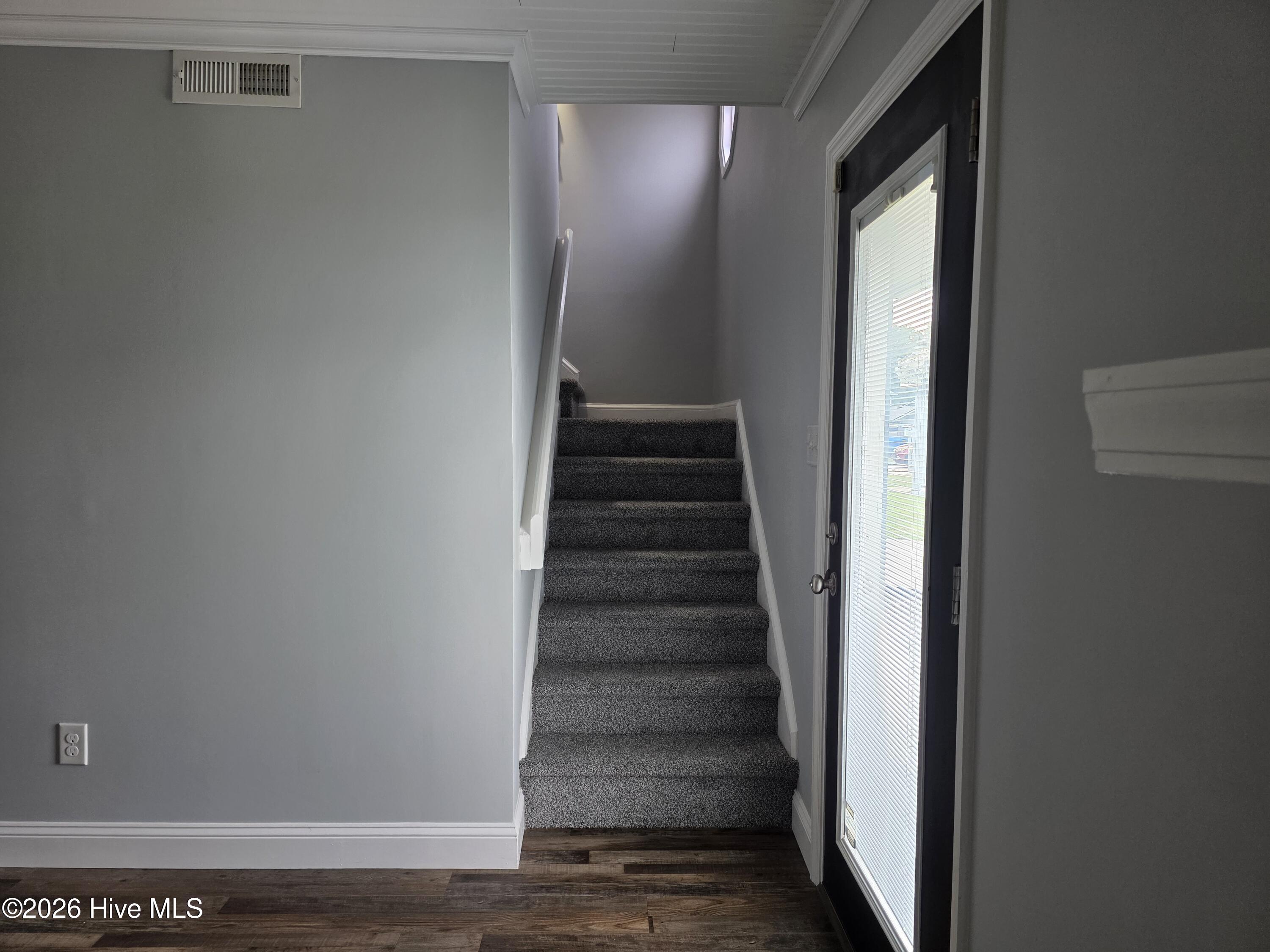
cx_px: 635
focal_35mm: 23
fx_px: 844
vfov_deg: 58.9
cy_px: 476
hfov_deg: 73.9
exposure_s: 1/180
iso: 200
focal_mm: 6.3
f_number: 1.7
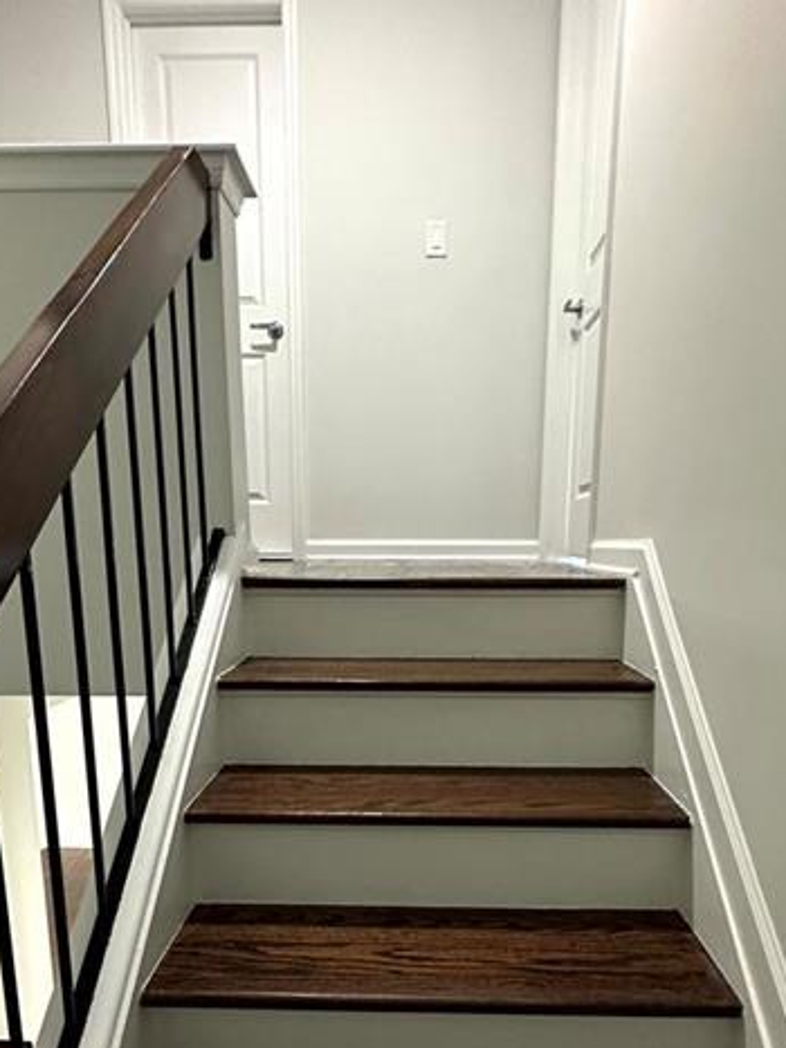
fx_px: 697
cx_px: 399
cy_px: 664
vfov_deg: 72.5
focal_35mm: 23
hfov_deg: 58.9
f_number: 2.2
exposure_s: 1/60
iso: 640
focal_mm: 2.22
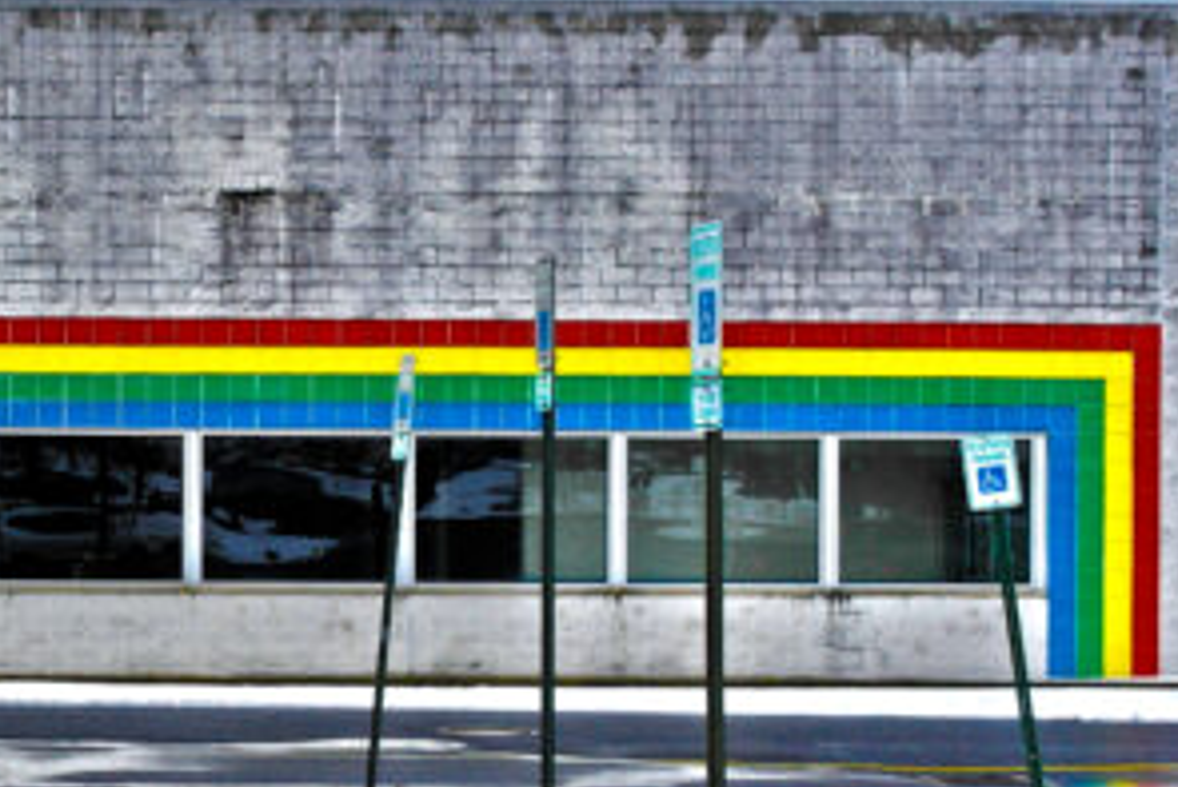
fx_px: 2553
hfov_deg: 25.0
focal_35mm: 78
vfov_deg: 17.5
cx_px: 52
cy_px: 503
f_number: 6.3
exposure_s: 1/250
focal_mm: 20
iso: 100
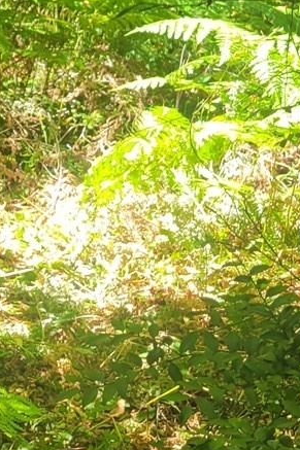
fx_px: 1238
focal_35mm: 99
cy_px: 130
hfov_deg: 12.9
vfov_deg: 20.5
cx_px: -192
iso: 40
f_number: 1.8
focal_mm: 5.4
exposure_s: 1/162
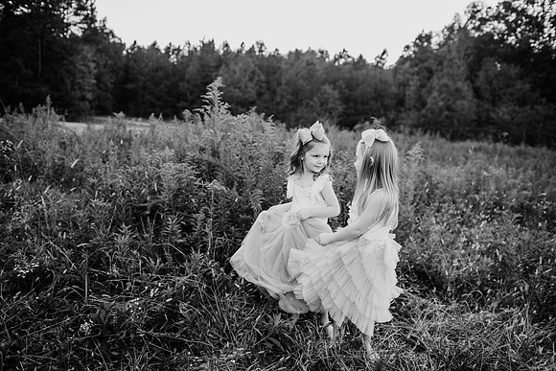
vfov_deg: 53.2
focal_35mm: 24
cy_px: 186
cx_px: 278
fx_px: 371
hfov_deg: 73.7
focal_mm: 24
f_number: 2.5
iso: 250
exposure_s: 1/400
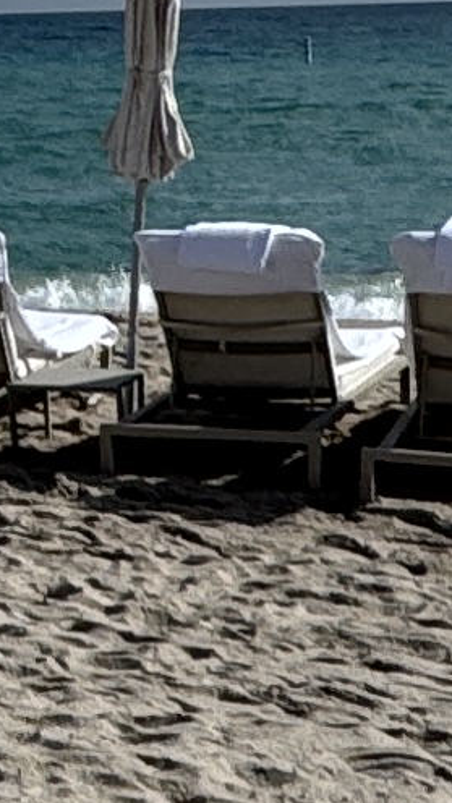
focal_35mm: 124
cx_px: -1019
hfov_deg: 8.0
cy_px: 241
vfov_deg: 17.2
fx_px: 2642
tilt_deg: -4.0
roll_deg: +2.6
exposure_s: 1/4367
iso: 40
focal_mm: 2.22
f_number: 2.2
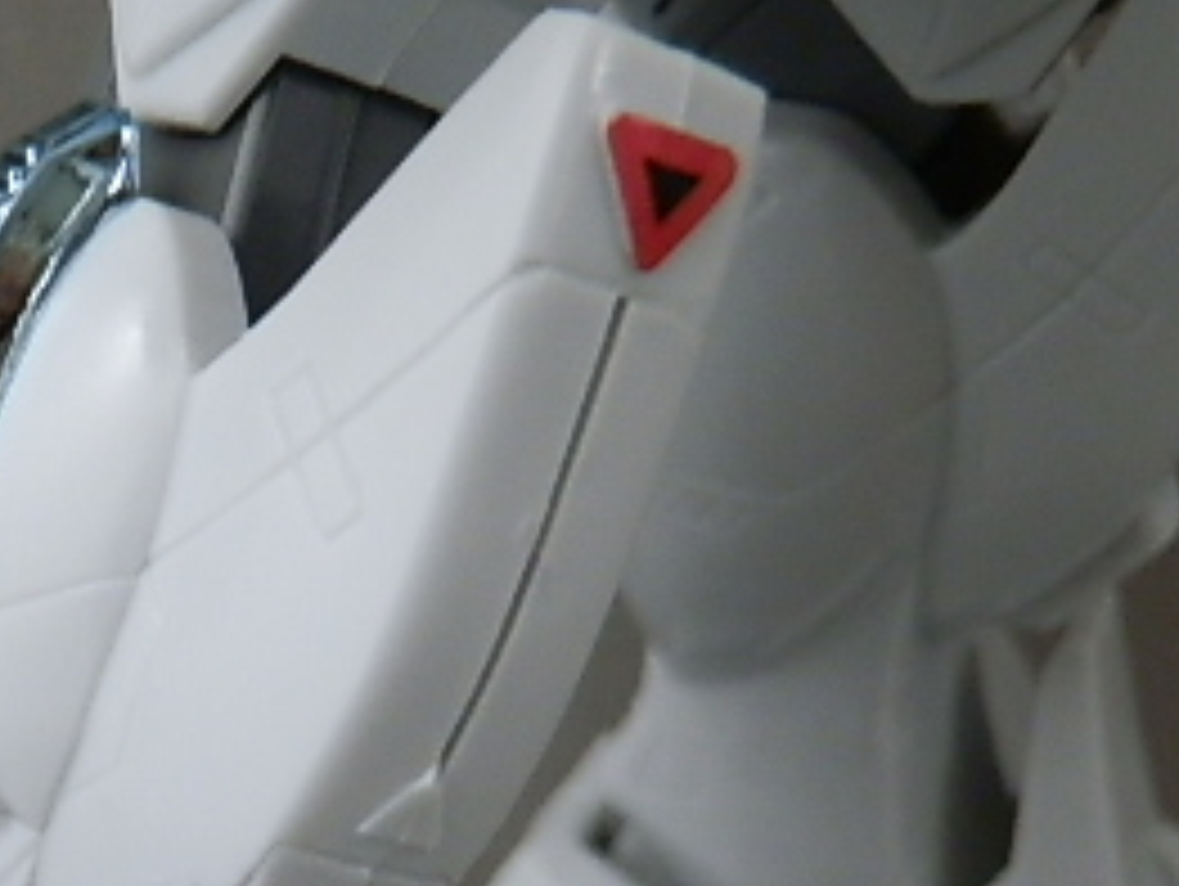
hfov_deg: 22.2
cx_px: -130
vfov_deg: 17.4
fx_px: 2830
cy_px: 877
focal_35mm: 83
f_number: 3.5
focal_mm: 6.17
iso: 200
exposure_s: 1/13
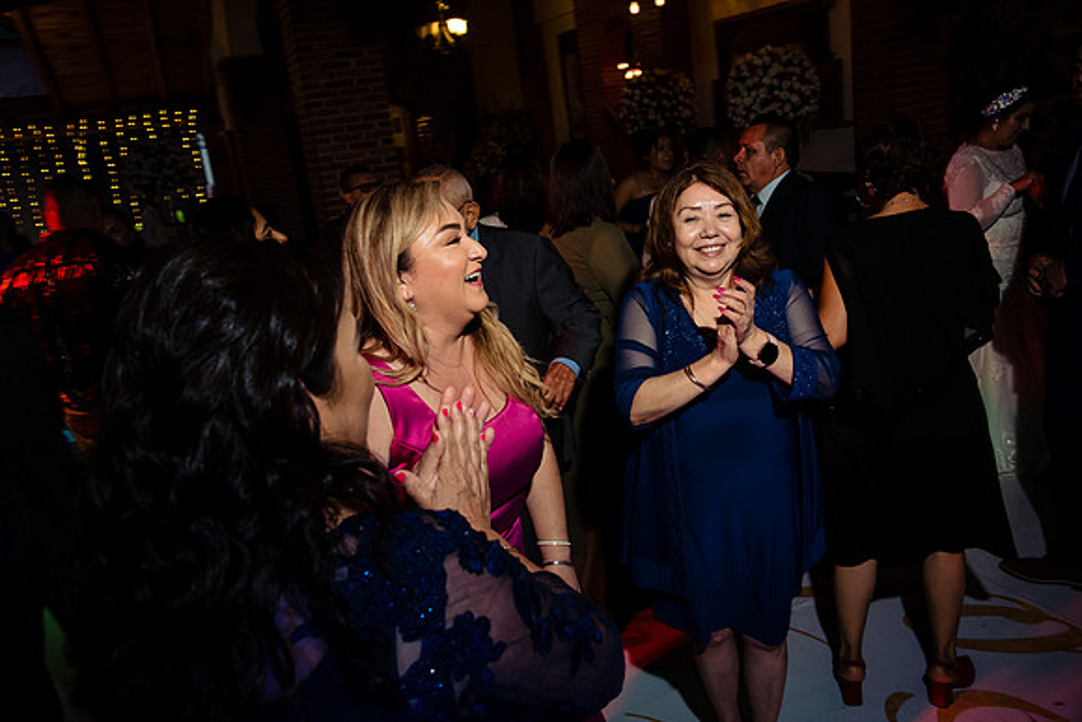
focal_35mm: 31
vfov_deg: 42.3
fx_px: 932
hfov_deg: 60.3
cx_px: 541
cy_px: 361
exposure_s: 1/100
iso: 2000
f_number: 7.1
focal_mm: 31
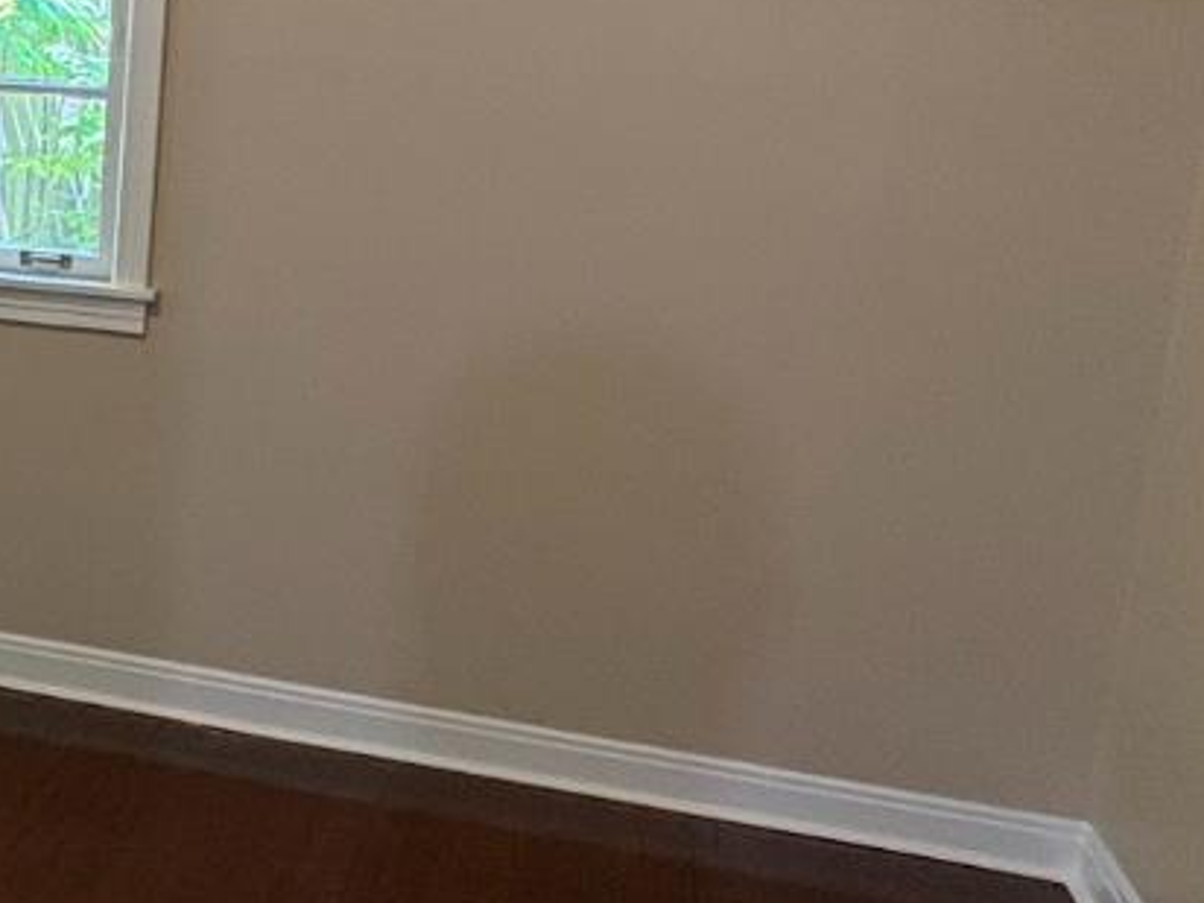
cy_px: 361
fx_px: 1774
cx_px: 12
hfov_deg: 34.3
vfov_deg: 28.5
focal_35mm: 51
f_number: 2.2
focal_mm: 2.22
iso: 320
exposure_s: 1/60
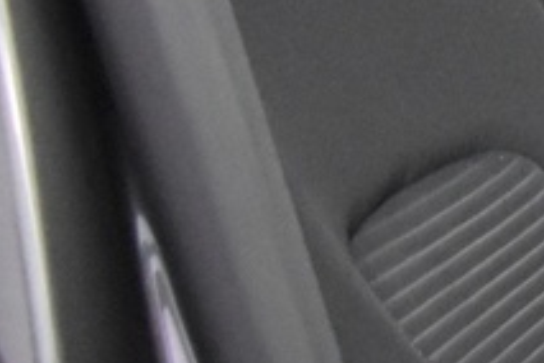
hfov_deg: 7.9
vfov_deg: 6.7
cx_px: 1880
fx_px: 3098
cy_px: 309
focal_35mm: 205
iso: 3200
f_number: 3.5
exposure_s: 1/20
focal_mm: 18
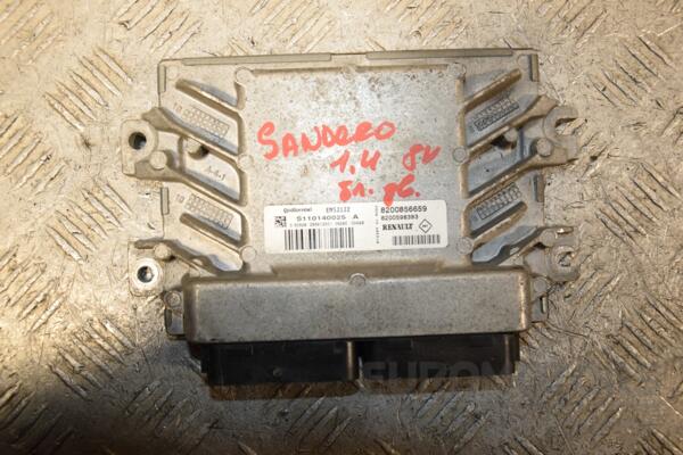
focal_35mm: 39
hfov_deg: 49.6
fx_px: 740
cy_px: 228
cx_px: 342
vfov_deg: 34.2
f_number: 5
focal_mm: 26
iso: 800
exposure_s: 1/200
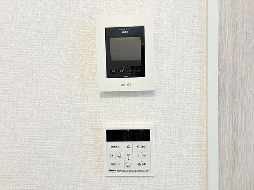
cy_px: 95
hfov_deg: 67.3
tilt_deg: -2.1
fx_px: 191
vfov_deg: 53.1
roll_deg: +2.0
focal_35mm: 26
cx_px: 127
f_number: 1.6
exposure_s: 1/50
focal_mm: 5.96
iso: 200
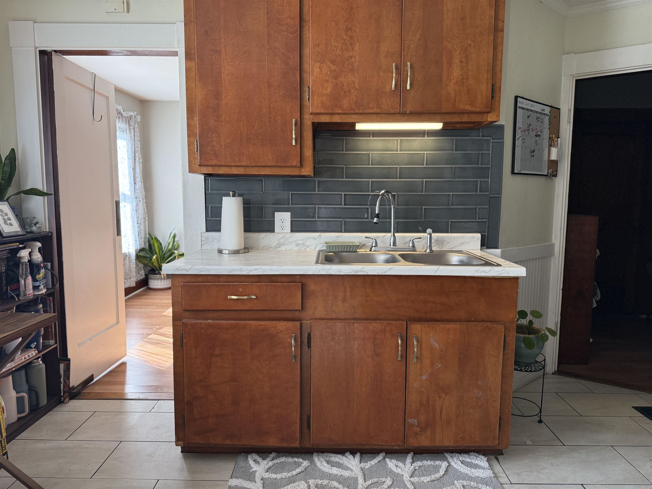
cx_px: 326
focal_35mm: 24
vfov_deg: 56.8
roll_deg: -0.5
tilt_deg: -6.0
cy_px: 244
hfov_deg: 71.6
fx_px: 452
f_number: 1.78
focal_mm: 6.76
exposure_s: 1/157
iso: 200
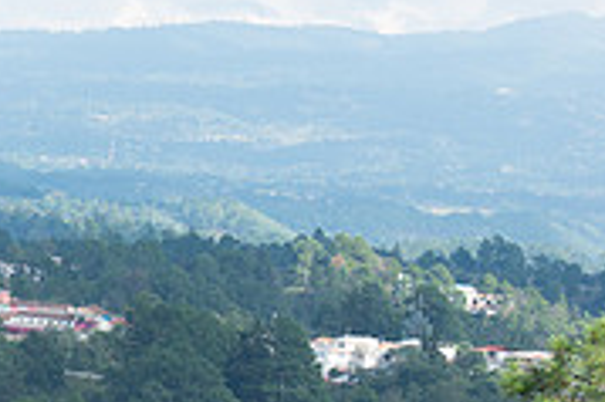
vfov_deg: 4.1
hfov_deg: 6.2
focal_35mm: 331
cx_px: -291
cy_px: 444
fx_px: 5557
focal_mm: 102
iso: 160
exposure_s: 1/125
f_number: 13
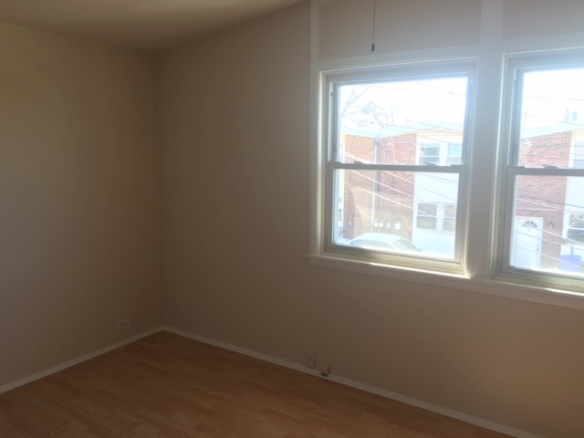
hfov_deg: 61.7
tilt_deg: -7.8
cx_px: 292
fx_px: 489
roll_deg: -0.3
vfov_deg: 48.2
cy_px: 219
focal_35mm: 29
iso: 32
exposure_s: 1/60
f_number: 2.2
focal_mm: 4.15
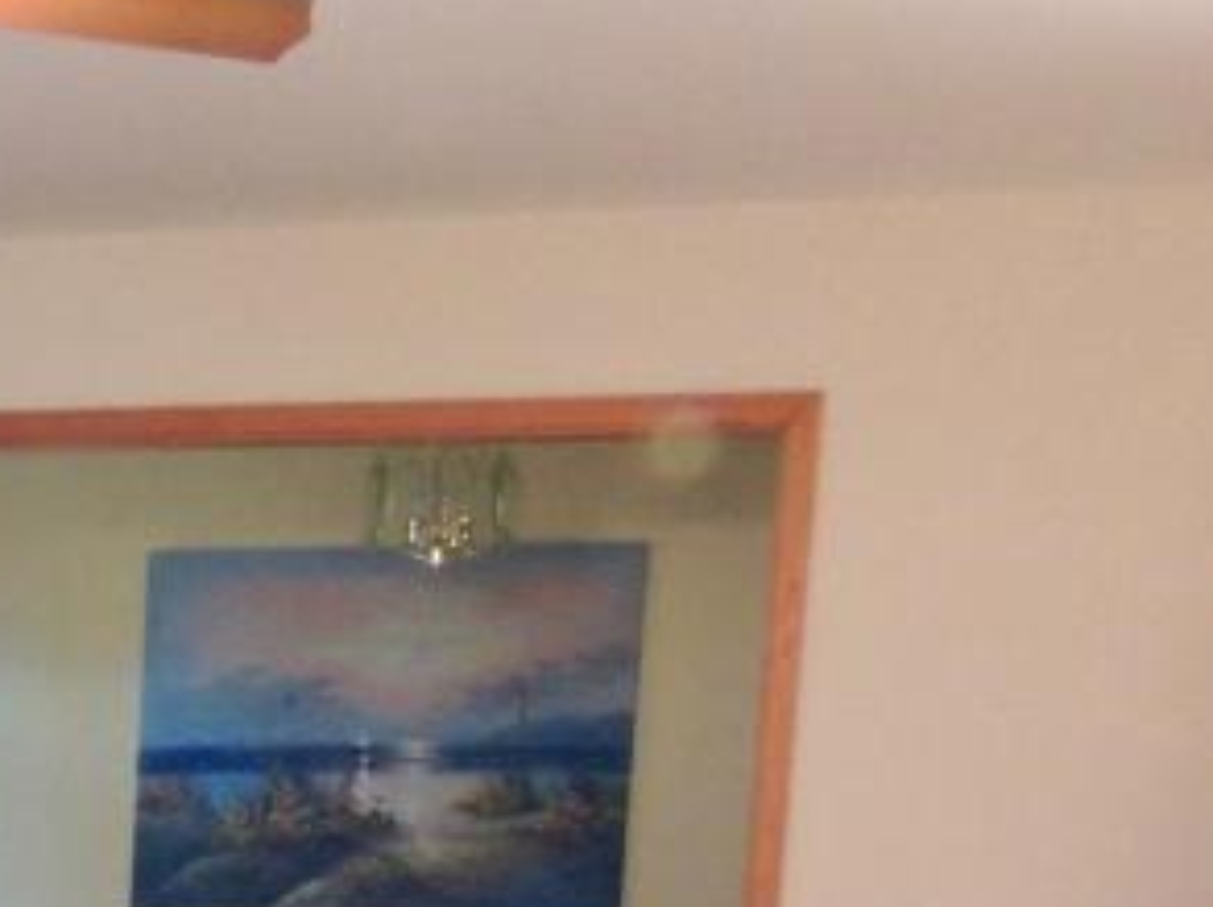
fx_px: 2940
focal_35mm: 84
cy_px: 1354
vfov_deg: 16.1
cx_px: -319
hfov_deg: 21.3
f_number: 8.3
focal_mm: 4.3
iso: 800
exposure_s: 1/5
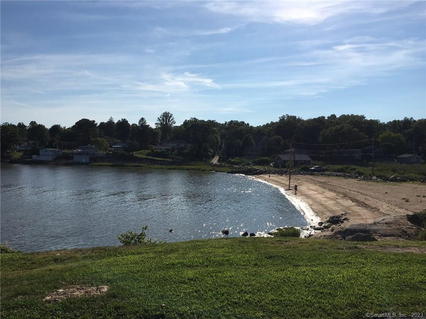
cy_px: 160
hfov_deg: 61.7
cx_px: 213
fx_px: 357
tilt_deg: -3.0
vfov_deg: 48.2
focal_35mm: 29
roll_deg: +3.4
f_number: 2.2
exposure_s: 1/3846
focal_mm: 4.15
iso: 25
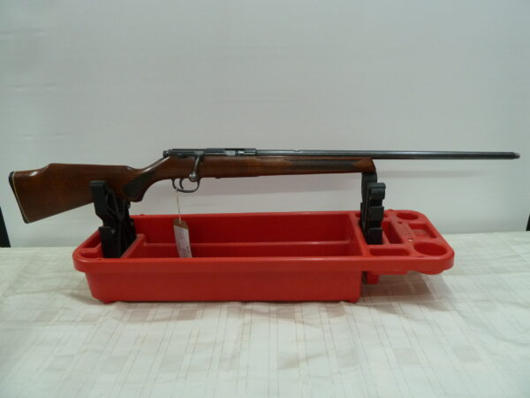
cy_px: 199
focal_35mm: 25
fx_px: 383
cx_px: 265
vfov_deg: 54.9
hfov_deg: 69.4
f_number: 3.3
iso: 250
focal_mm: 4.1
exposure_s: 1/30
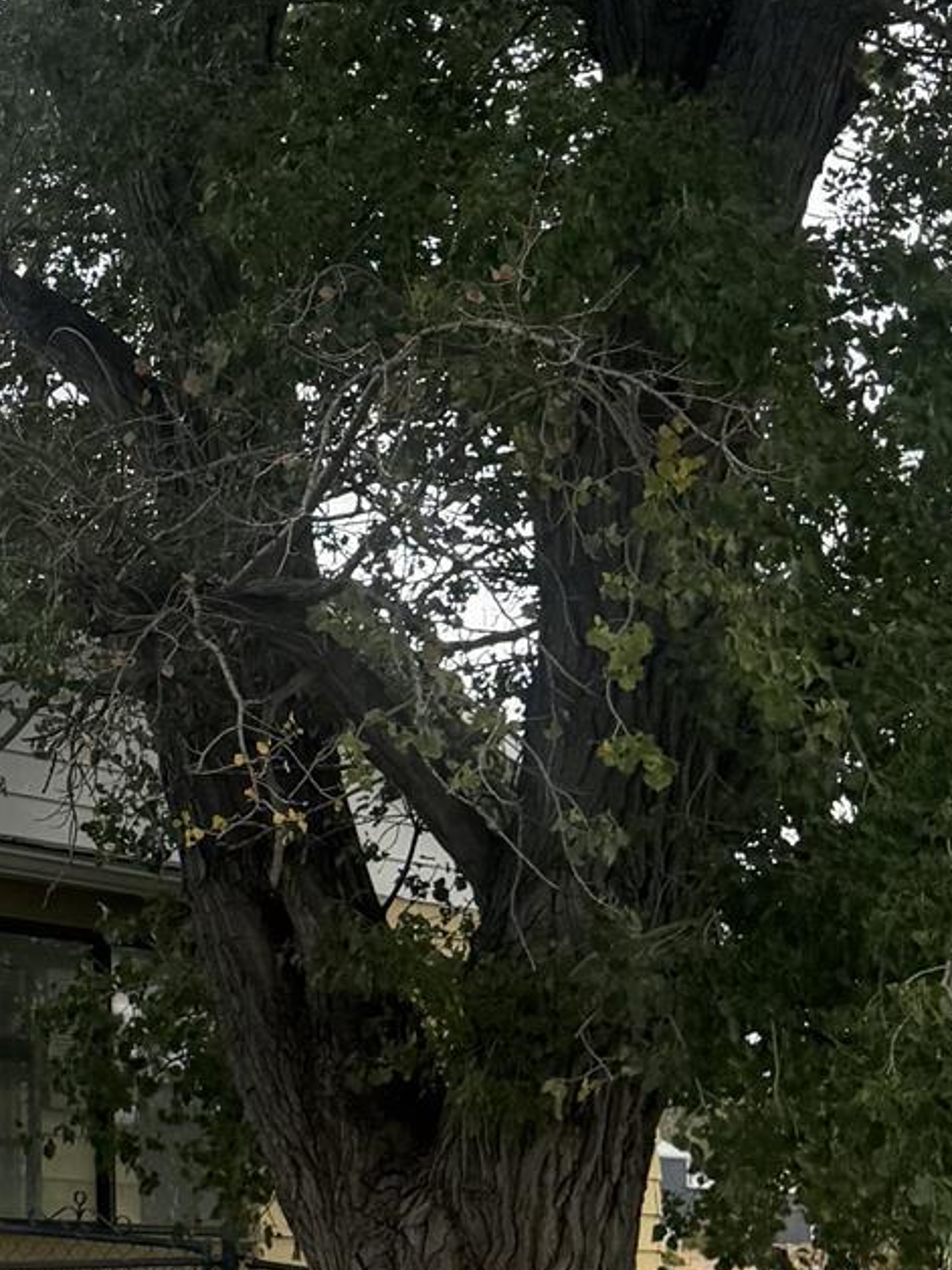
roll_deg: -4.3
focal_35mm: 88
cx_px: -586
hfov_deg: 15.2
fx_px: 3227
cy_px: 443
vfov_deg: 22.2
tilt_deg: +11.4
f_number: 1.78
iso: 80
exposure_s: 1/2907
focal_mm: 6.76
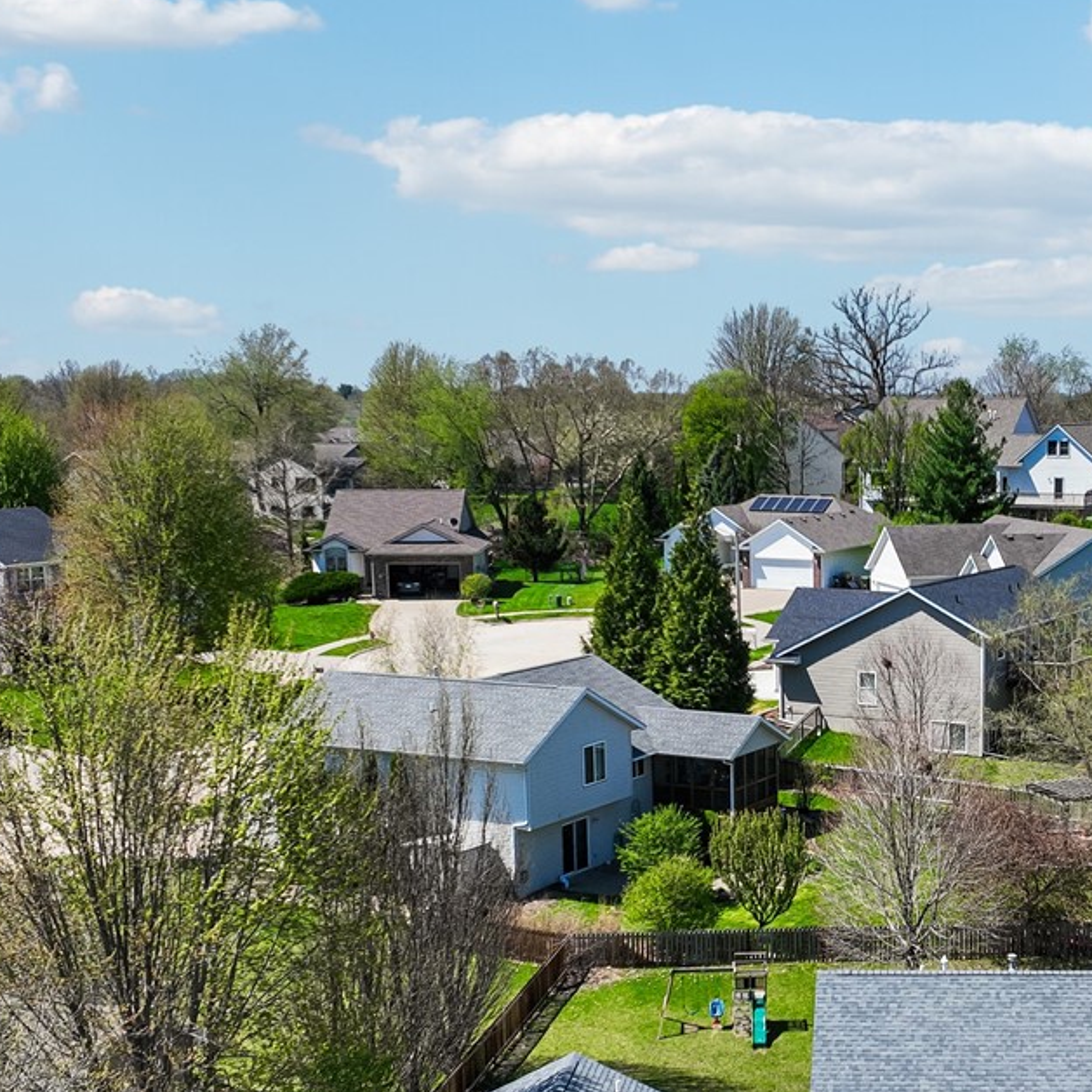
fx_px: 1927
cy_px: 795
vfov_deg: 31.2
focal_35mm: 54
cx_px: 920
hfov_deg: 30.6
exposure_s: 1/1600
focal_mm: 12.3
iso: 110
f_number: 2.8
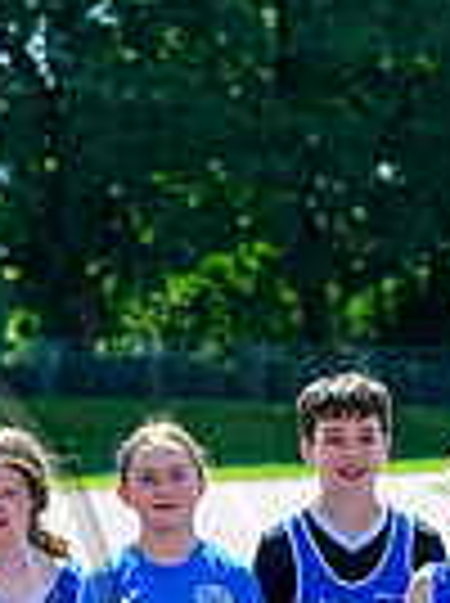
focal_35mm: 429
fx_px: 7460
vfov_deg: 4.6
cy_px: 682
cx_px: -342
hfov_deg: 3.4
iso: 500
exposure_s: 1/2000
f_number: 4.5
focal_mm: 103
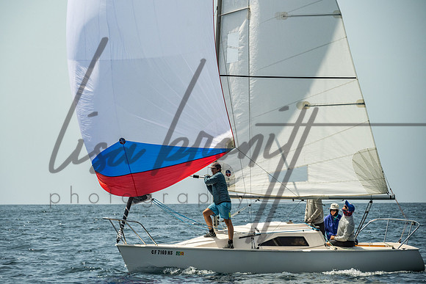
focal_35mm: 165
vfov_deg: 8.3
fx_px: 1956
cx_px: 196
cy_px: 134
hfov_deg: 12.4
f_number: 6.3
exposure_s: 1/2000
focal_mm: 150
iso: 320
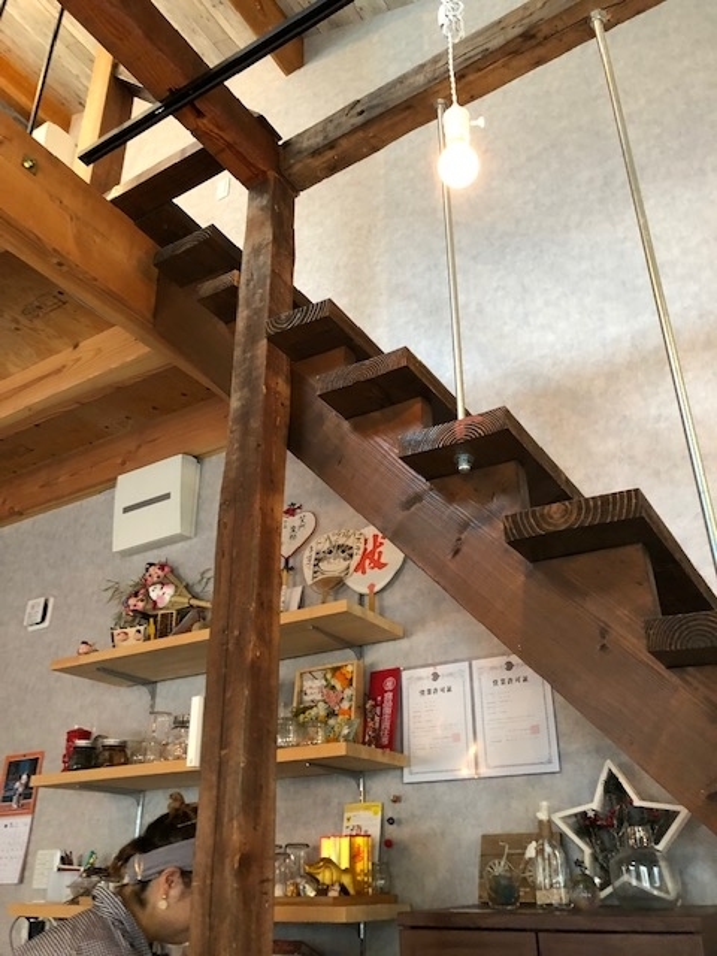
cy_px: 478
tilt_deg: +26.6
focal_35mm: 28
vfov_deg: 63.4
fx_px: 773
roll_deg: +2.8
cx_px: 358
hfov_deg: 49.7
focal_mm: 3.99
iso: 100
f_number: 1.8
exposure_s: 1/15
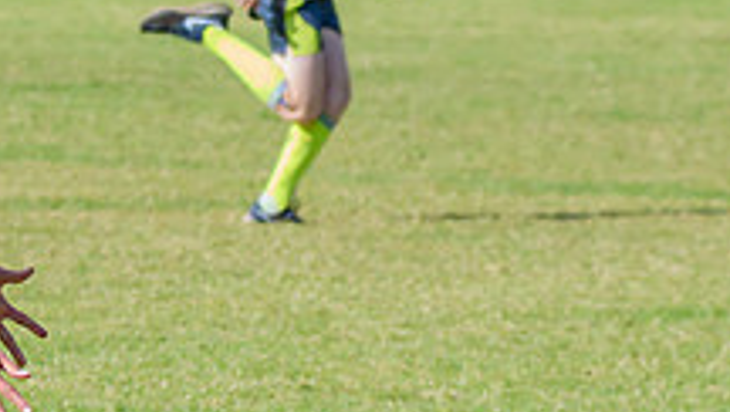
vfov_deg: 1.5
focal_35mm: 839
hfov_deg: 2.6
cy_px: 408
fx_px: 16256
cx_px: -80
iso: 800
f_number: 7.1
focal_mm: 150
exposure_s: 1/2000
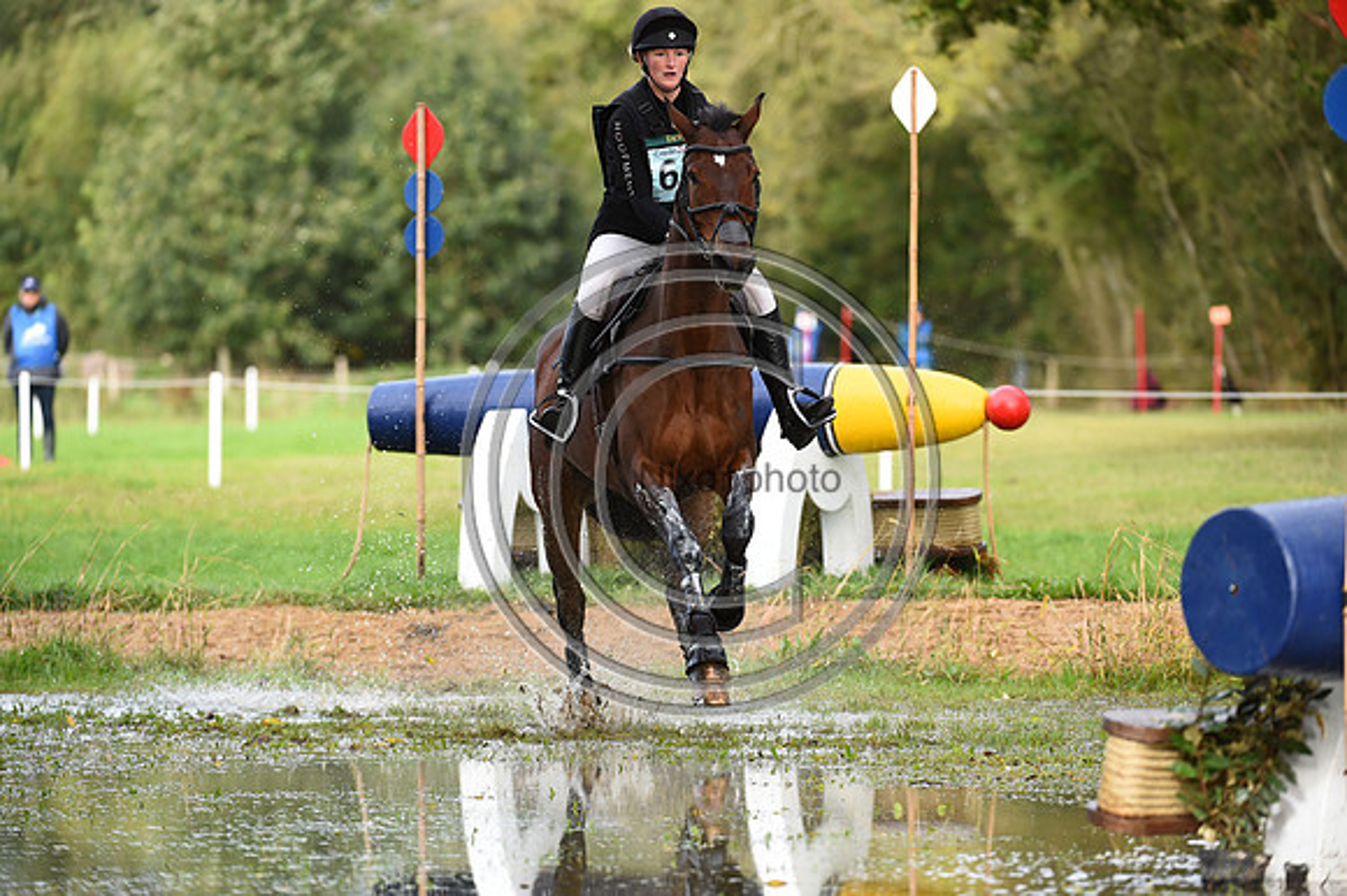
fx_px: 9722
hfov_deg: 7.9
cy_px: 448
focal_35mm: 260
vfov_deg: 5.3
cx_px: 674
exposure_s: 1/1250
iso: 1100
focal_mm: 260
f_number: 5
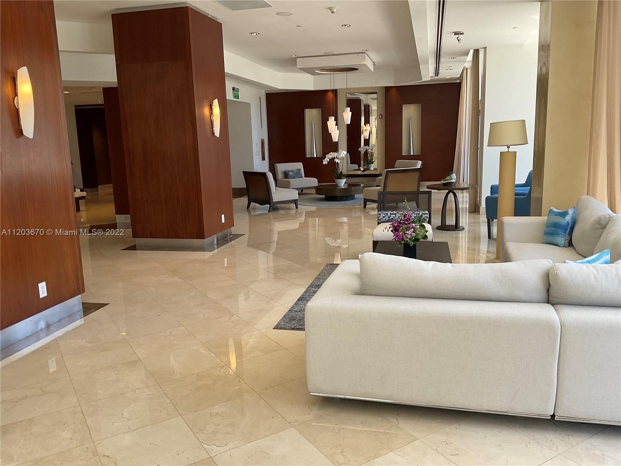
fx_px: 520
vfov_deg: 48.2
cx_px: 310
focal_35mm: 29
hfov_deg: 61.7
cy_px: 233
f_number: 1.8
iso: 40
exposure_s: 1/122
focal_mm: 3
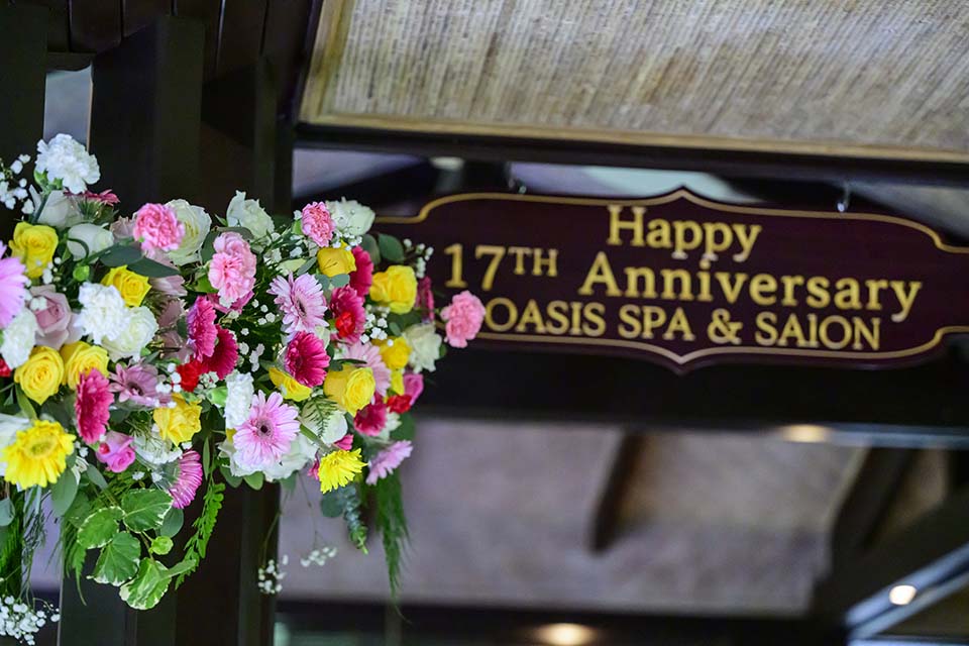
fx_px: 2665
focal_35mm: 99
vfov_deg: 13.8
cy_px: 323
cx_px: 484
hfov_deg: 20.6
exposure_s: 1/320
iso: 8000
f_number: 2.8
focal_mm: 99
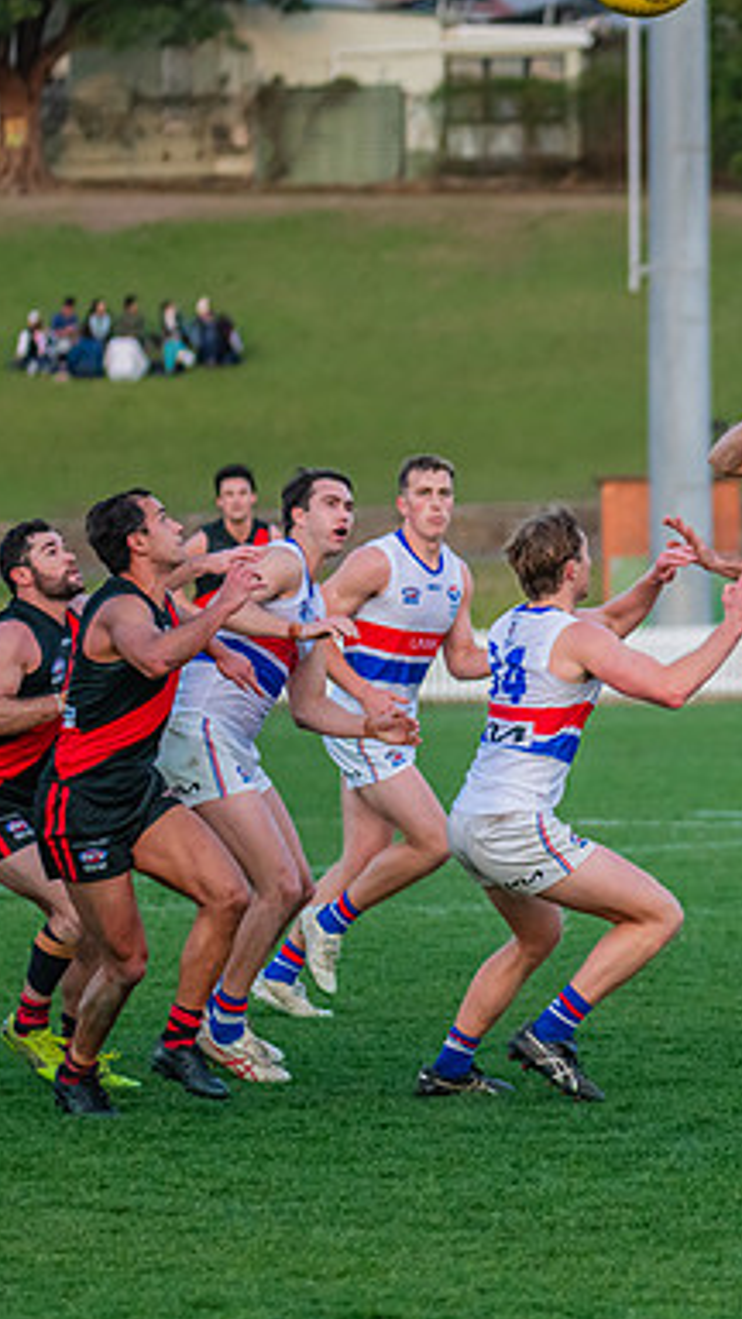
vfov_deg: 7.6
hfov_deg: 4.3
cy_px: 695
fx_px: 9899
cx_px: 914
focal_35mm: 283
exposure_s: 1/1250
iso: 2200
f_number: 4
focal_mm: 170
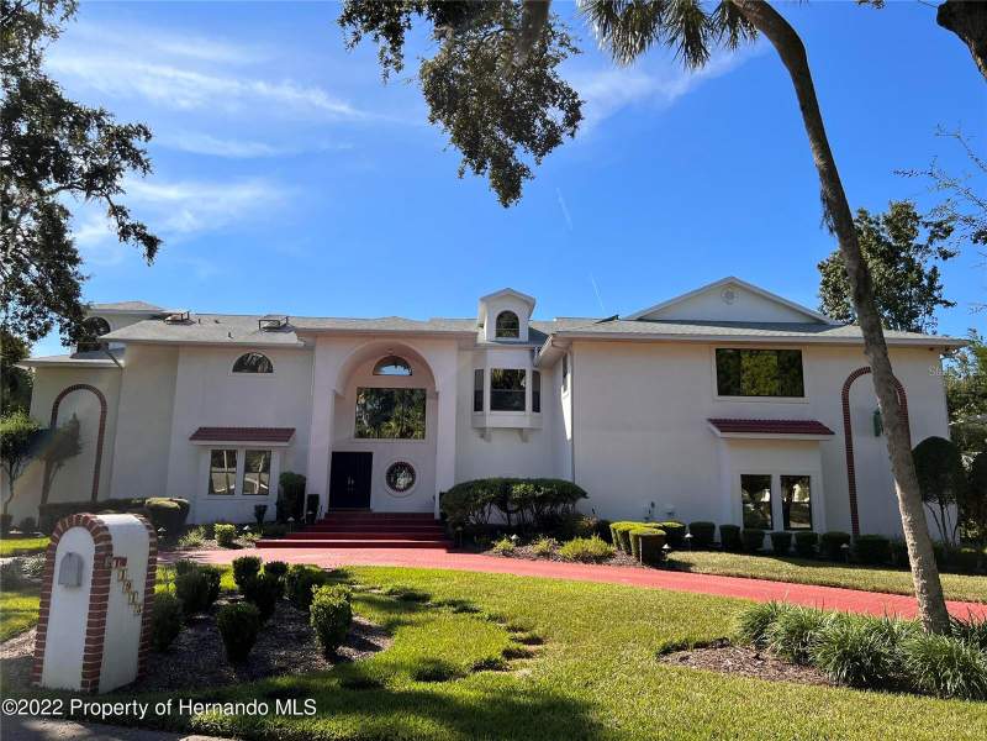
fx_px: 741
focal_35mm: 26
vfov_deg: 53.1
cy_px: 370
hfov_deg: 67.3
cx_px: 494
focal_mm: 5.7
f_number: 1.5
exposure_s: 1/4274
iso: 50
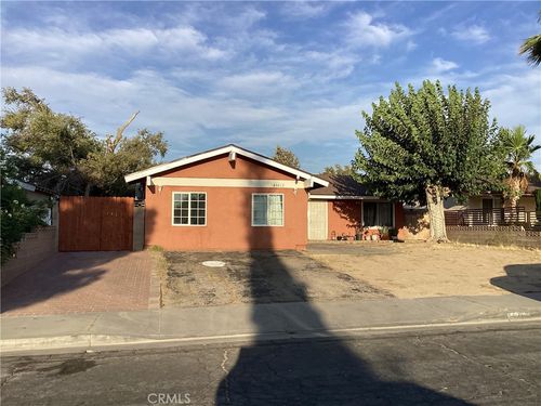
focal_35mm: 31
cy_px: 203
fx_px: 484
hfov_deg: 58.4
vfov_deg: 45.4
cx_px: 270
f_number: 2.4
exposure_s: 1/1294
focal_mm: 3.3
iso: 25
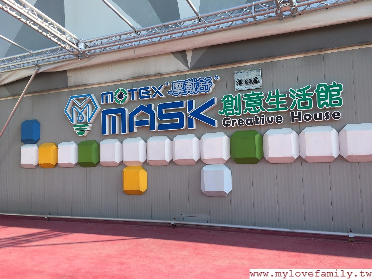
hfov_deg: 61.7
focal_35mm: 29
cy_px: 140
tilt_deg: +5.5
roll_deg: +0.6
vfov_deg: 48.2
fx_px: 312
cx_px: 186
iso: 25
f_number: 2.2
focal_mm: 4.15
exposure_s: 1/615
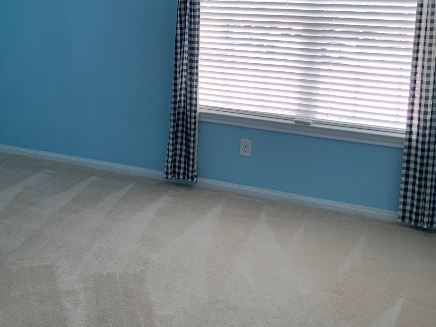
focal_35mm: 47
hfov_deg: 39.9
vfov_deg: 30.3
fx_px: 592
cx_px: 141
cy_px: 78
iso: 40
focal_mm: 3
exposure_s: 1/60
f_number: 1.8
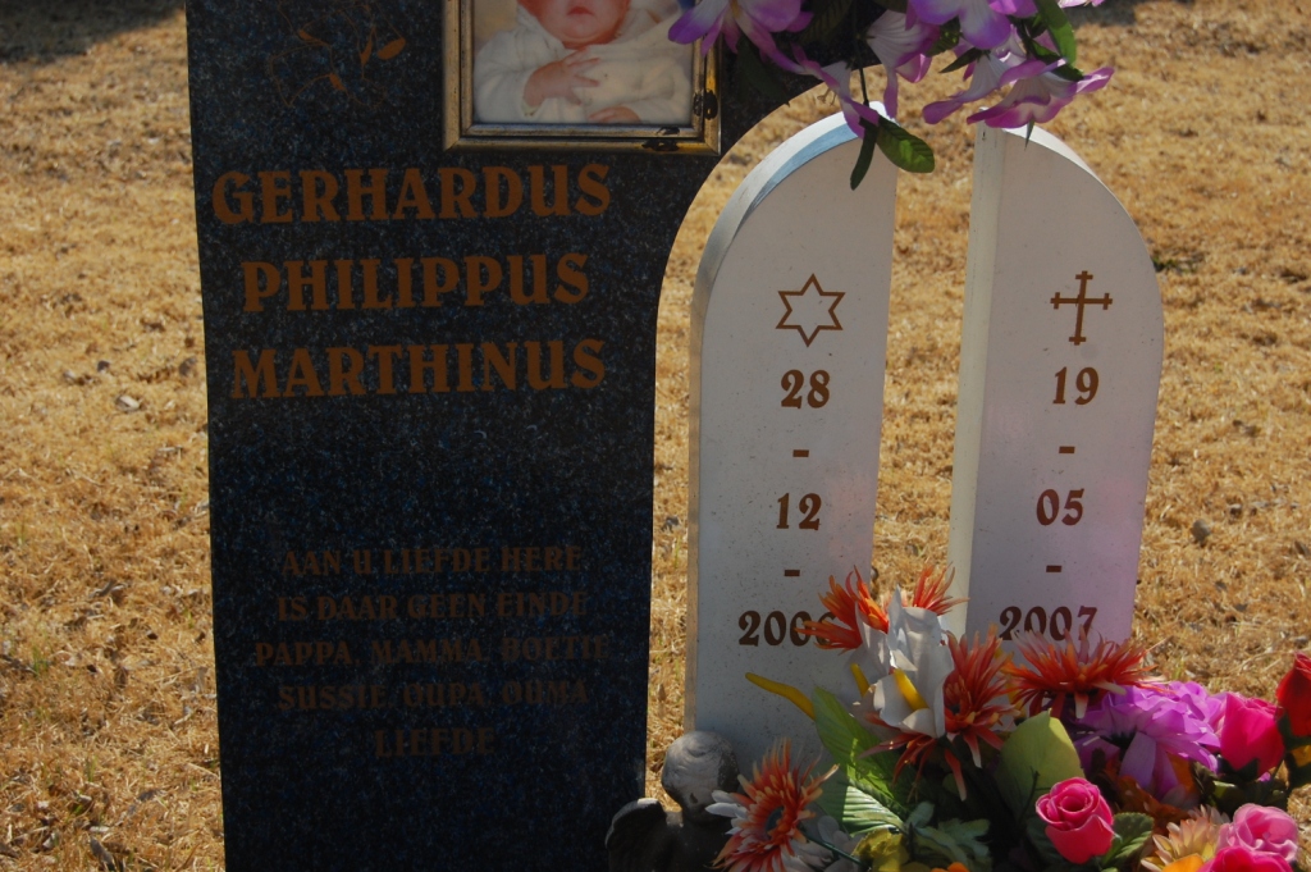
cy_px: 436
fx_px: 2292
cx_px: 656
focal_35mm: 63
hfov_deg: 31.9
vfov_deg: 21.5
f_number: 7.1
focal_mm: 42
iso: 400
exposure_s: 1/1250
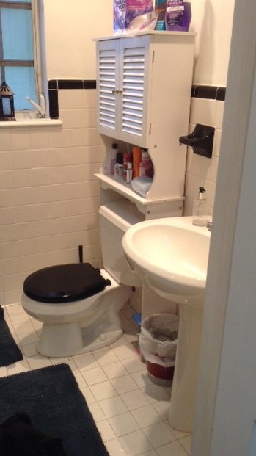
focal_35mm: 37
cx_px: 115
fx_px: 447
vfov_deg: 54.0
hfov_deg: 31.9
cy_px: 227
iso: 64
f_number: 2.4
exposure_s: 1/24
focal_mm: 3.3
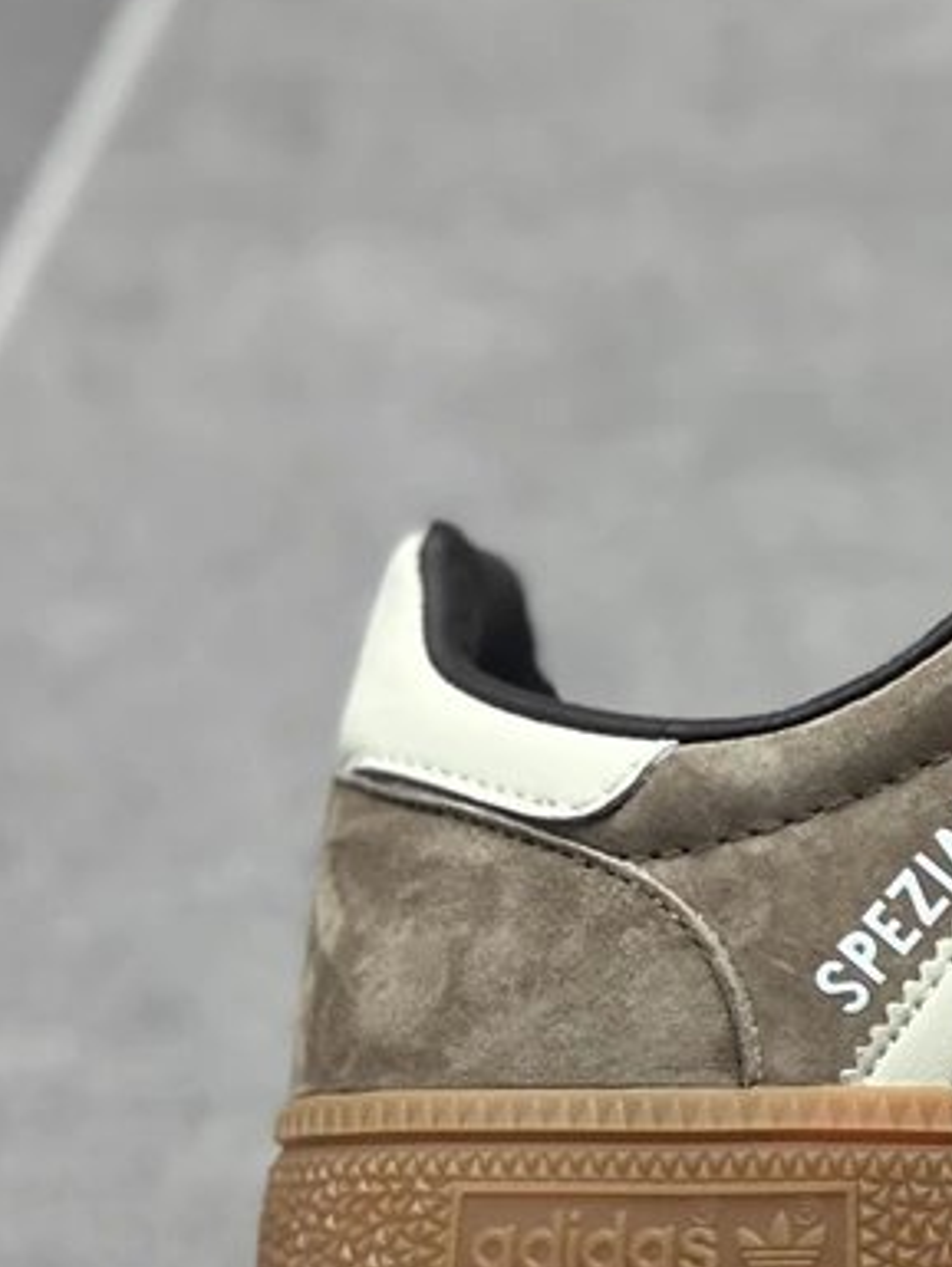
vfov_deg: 21.5
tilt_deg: -60.3
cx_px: 1272
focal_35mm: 90
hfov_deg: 15.5
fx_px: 3298
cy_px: 986
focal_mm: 5.7
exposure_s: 1/121
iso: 80
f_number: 1.5
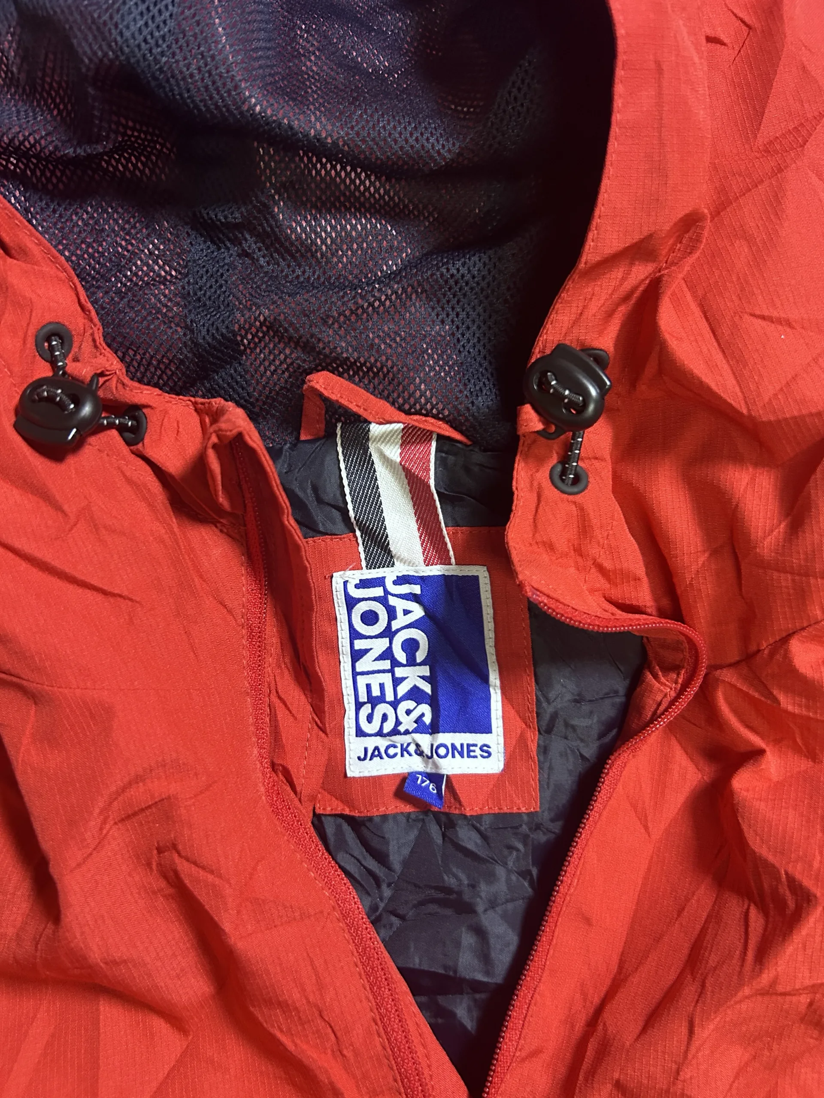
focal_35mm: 26
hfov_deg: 53.1
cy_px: 549
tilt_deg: -56.8
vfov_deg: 67.3
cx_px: 412
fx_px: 825
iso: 500
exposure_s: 1/50
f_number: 1.5
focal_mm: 5.7
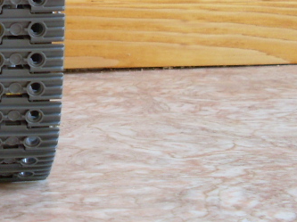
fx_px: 1003
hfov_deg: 15.7
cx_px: -126
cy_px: -22
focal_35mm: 117
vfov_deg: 12.4
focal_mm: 6.3
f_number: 2.8
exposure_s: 1/45
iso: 100
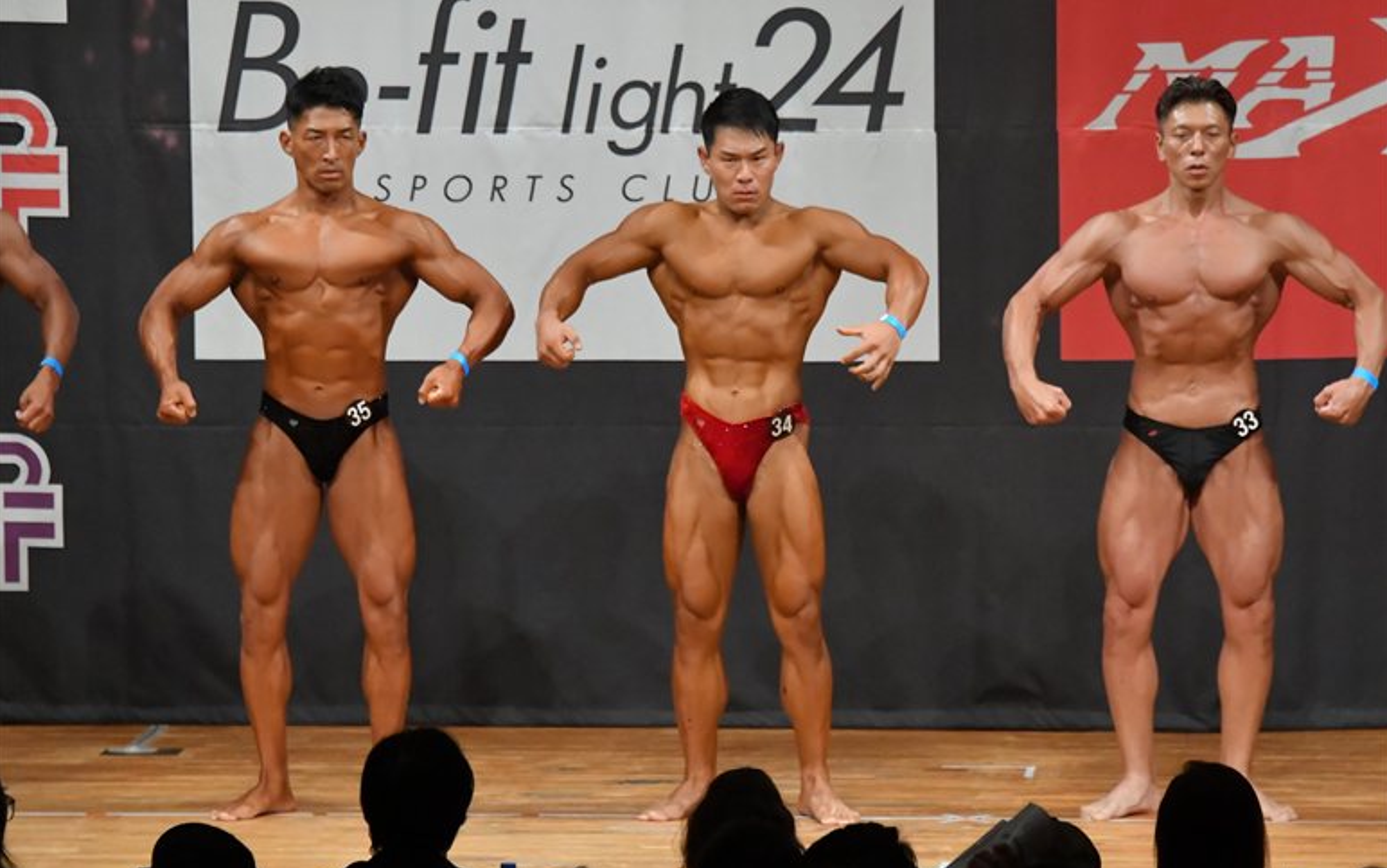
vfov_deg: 4.8
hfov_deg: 7.6
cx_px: 694
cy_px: 449
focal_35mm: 276
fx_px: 10436
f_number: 5.6
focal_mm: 180
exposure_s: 1/400
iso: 7200
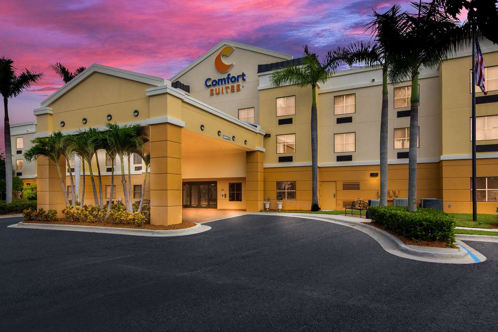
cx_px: 249
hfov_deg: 85.4
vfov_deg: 63.2
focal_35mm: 20
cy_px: 166
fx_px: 270
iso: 320
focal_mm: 13
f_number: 6.3
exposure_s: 1/200
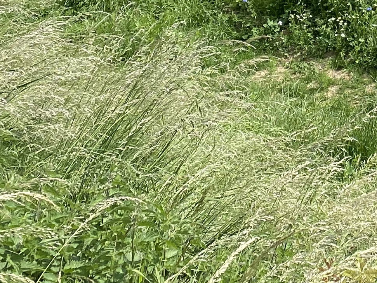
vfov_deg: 12.3
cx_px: 553
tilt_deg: -6.1
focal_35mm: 108
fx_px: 1176
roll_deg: -2.0
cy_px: -266
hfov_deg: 16.7
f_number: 1.8
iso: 32
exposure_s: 1/1701
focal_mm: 4.25
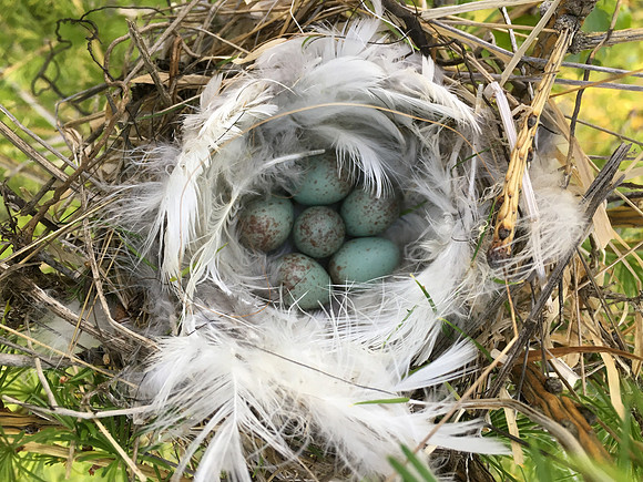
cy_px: 241
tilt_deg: -82.2
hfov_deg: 61.7
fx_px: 539
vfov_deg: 48.2
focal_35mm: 29
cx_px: 322
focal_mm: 4.15
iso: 40
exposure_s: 1/33
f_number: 2.2
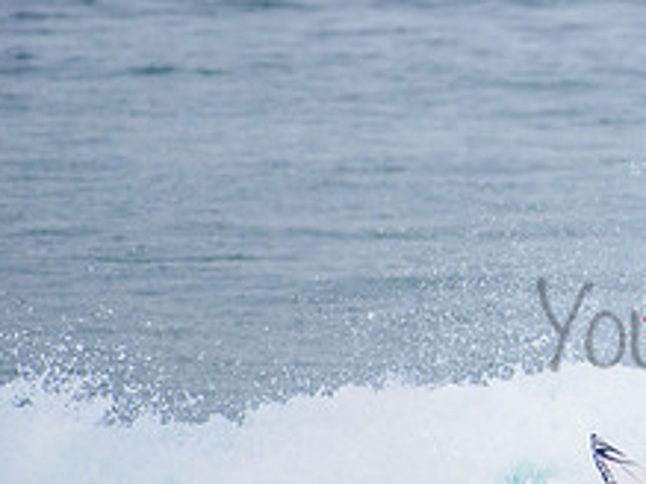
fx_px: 23744
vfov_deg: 1.2
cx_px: 841
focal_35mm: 1273
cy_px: 300
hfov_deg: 1.6
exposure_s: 1/2000
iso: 400
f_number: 5.6
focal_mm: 500
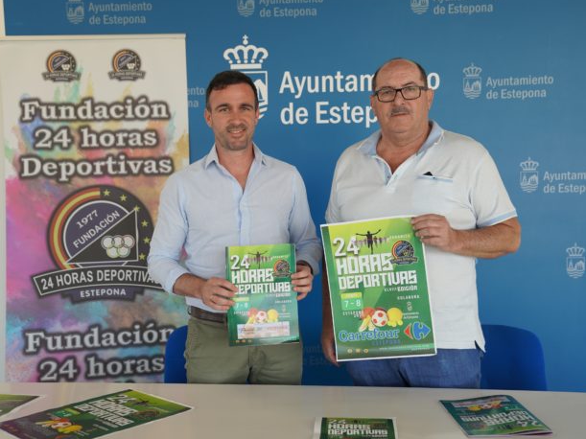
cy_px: 218
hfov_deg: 41.2
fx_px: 779
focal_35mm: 46
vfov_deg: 31.5
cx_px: 272
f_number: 4
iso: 200
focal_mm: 42
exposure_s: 1/160
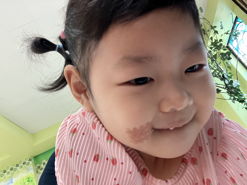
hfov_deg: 56.8
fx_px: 228
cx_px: 124
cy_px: 92
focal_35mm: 32
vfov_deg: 44.2
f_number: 2.2
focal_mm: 2.87
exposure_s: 1/60
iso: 200
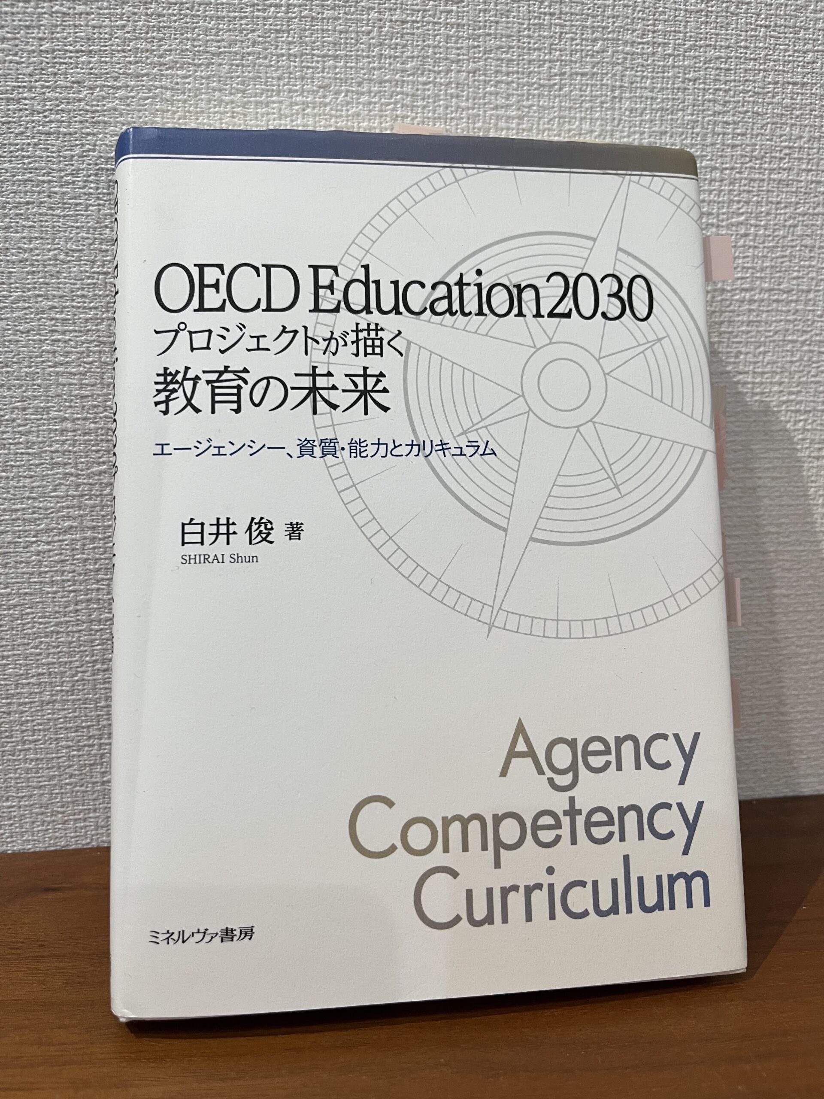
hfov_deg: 53.1
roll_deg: -0.2
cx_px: 412
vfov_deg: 67.3
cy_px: 550
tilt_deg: -12.6
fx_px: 825
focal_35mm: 26
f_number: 1.6
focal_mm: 5.1
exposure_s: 1/50
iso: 64
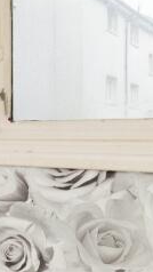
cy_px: 124
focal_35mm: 63
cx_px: -281
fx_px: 454
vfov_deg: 33.3
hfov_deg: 12.0
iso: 400
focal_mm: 14
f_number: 8
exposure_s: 1/60
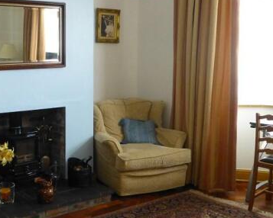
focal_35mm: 43
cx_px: 59
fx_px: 348
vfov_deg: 34.9
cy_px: 121
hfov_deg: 41.3
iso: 800
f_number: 3.4
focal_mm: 4.8
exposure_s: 1/60
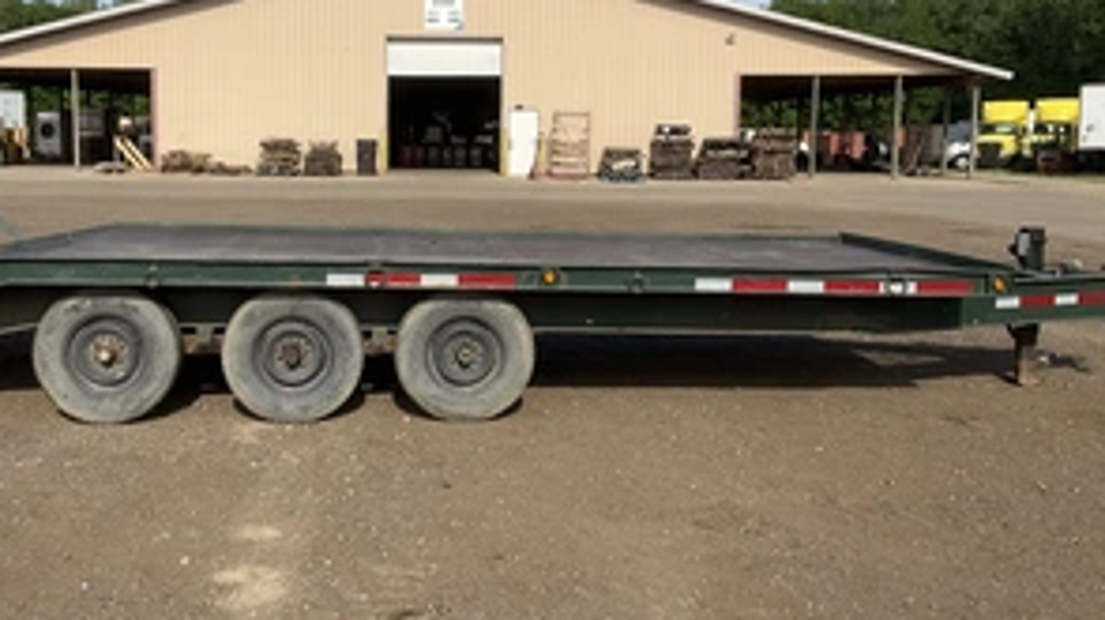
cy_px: 274
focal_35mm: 43
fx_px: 1259
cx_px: 455
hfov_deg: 47.2
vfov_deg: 27.6
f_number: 1.8
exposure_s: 1/1848
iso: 25
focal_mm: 3
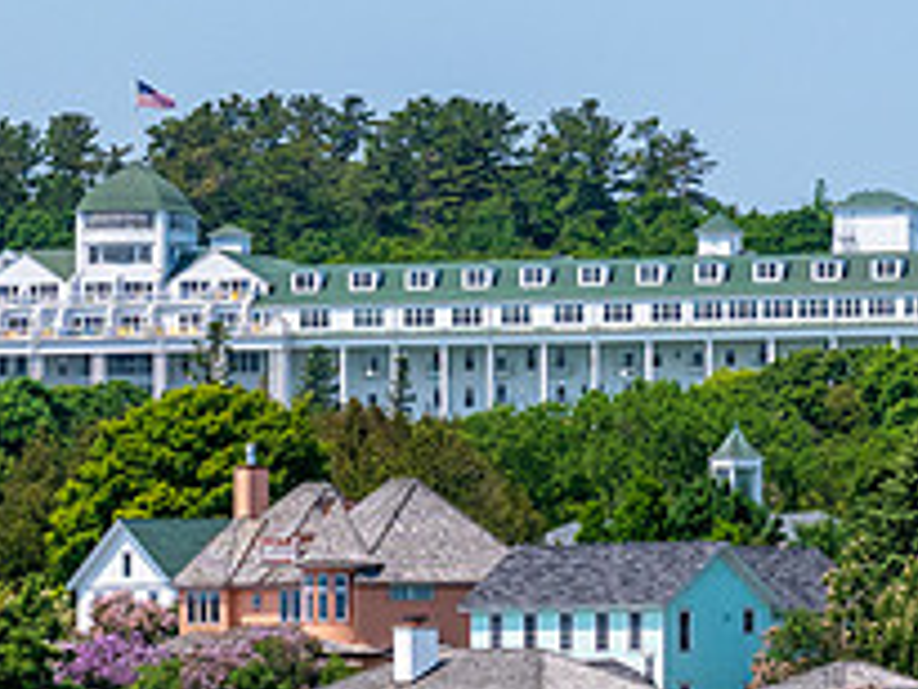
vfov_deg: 4.8
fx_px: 8279
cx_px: 49
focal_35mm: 312
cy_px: 290
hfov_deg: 6.3
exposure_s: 1/3200
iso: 360
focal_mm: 58
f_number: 5.6
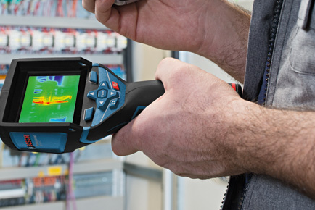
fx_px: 727
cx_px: 168
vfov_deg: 16.3
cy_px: 30
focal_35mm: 83
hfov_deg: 24.5
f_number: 8
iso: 500
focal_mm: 45
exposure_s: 1/25
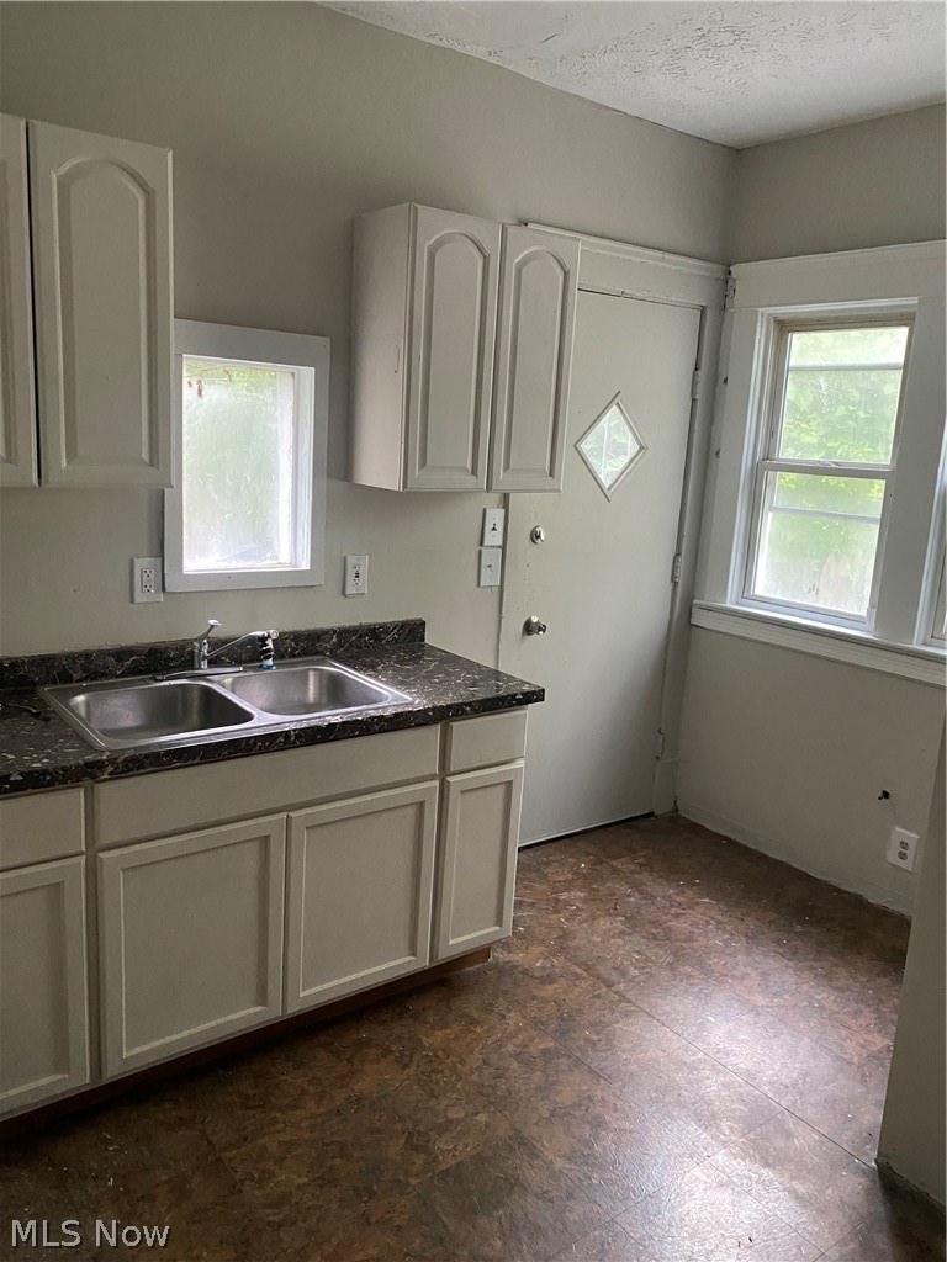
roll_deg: -3.0
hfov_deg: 53.1
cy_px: 631
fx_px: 948
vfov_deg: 67.3
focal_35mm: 26
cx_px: 474
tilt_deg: -11.2
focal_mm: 4.25
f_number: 1.8
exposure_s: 1/40
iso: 320
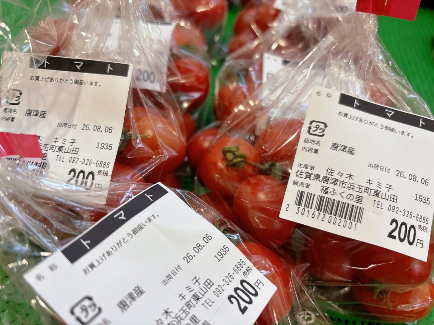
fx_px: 326
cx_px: 217
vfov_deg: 53.1
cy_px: 162
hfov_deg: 67.3
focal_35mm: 26
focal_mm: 5.96
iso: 125
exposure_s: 1/120
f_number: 1.6
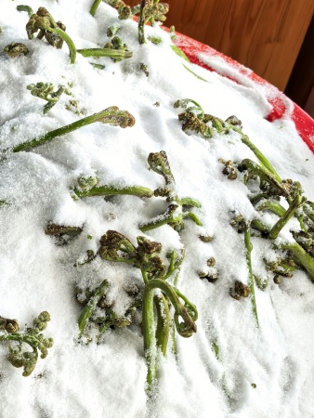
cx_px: -57
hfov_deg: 21.4
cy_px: 288
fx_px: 773
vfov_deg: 30.0
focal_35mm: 64
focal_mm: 6.98
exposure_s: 1/1721
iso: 400
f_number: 2
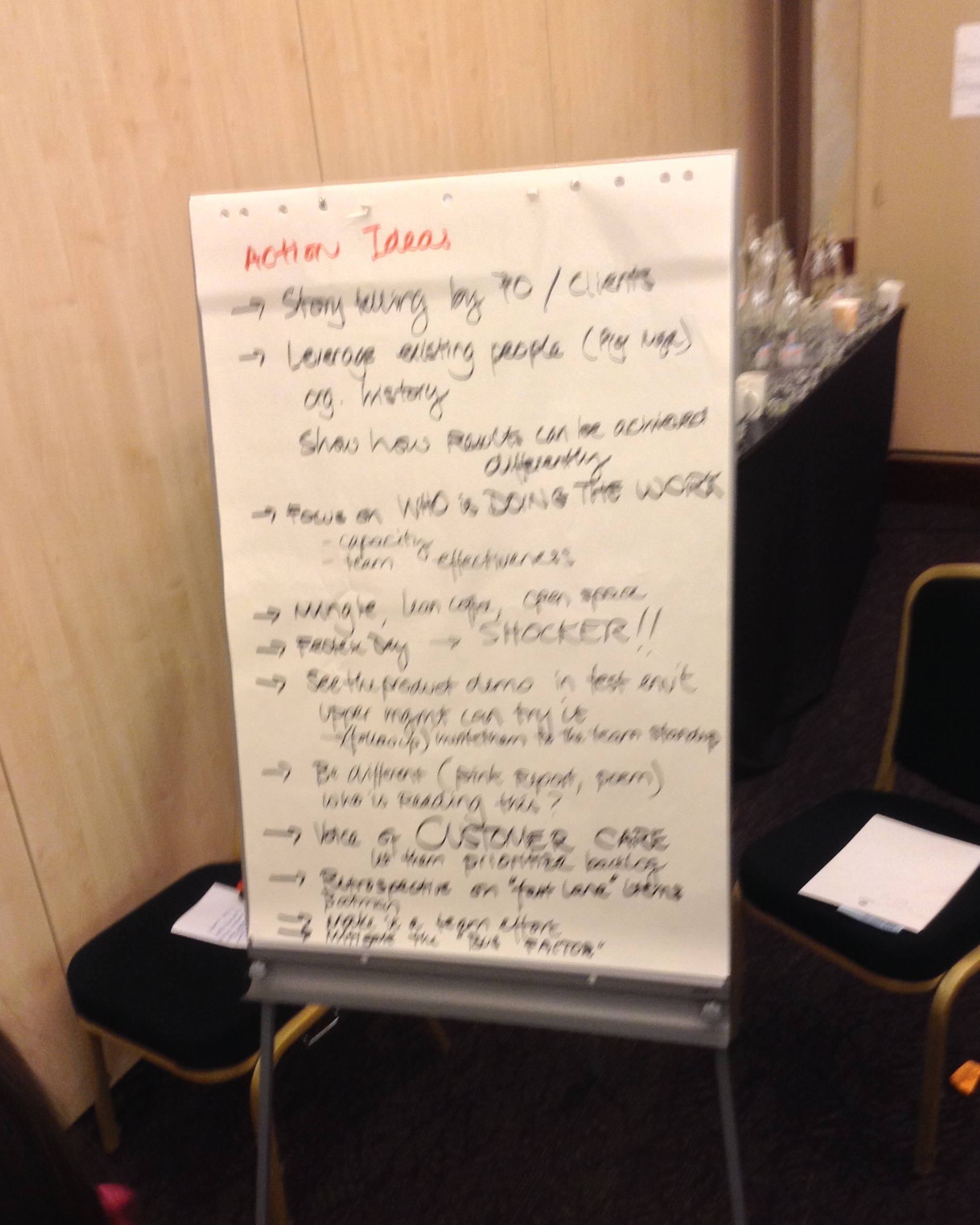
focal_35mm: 35
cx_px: 493
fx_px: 1269
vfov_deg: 51.5
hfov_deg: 42.2
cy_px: 631
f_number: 2.4
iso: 64
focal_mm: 3.3
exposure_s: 1/24
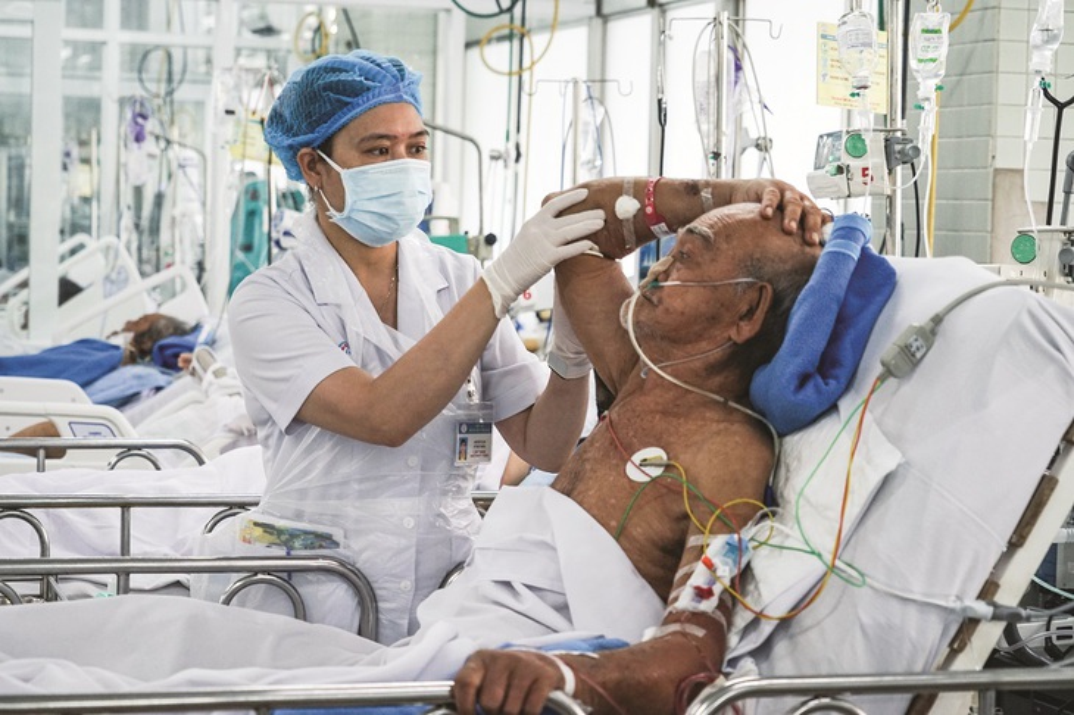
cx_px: 537
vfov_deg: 16.1
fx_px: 2535
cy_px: 358
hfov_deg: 23.9
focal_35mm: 85
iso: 1000
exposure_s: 1/160
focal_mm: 85
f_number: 5.6
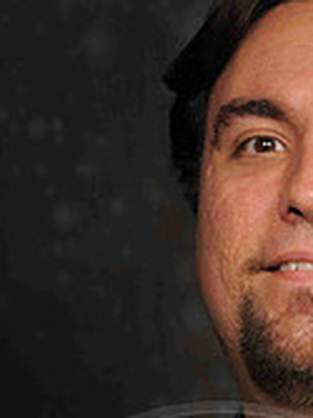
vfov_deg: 6.0
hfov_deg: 4.5
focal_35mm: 330
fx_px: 3987
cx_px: 327
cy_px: 320
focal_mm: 85
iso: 200
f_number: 5.6
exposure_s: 1/60
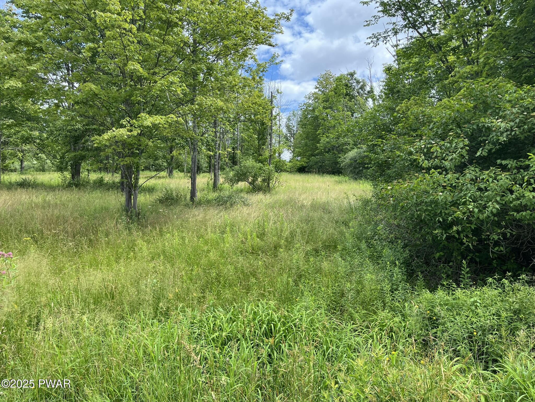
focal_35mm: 26
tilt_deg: +1.6
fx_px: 402
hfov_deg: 67.3
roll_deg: -0.4
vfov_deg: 53.1
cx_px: 268
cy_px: 201
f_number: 1.6
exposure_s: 1/1018
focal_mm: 5.1
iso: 50
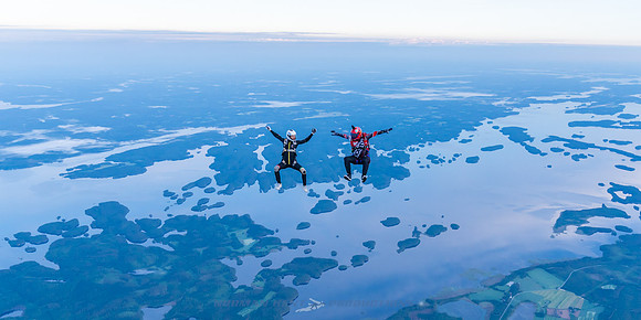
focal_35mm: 37
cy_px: 206
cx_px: 335
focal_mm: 30
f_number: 3.5
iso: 1000
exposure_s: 1/2000
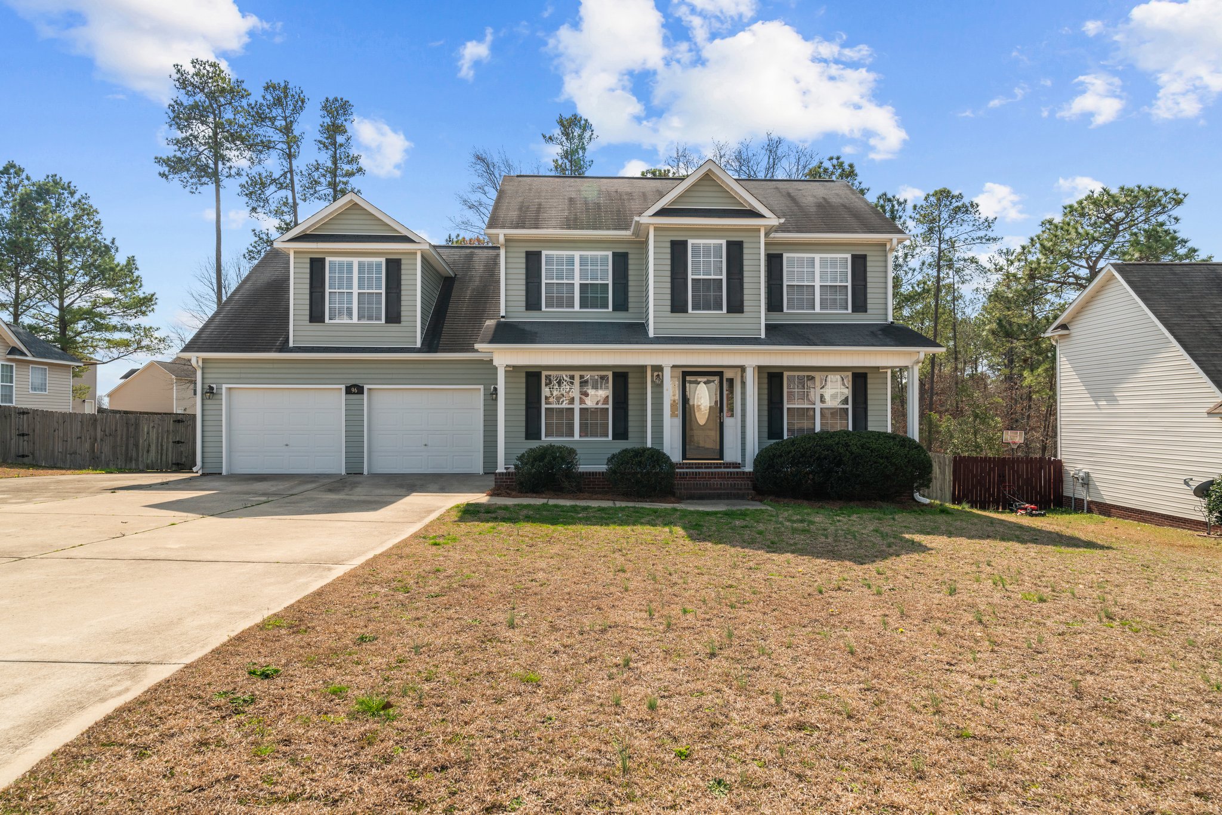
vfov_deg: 59.5
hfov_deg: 81.2
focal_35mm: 21
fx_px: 713
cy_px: 408
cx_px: 611
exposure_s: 1/250
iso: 250
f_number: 8
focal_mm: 21
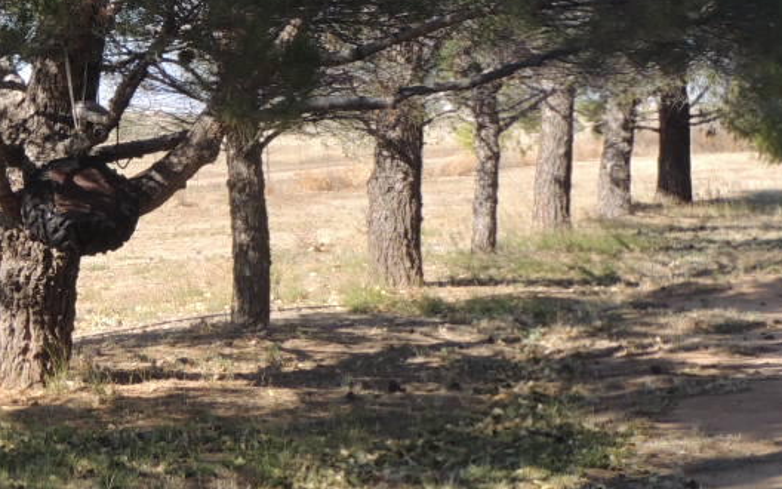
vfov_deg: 8.7
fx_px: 3218
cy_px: 62
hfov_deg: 13.8
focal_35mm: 151
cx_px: 163
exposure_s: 1/400
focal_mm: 8.3
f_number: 3.5
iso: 100
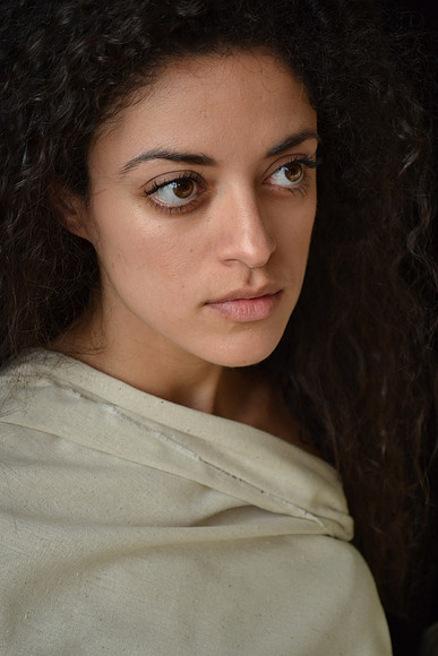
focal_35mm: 72
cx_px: 219
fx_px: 1313
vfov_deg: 28.1
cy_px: 328
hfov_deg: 18.9
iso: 400
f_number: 5.3
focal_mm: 48
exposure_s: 1/80
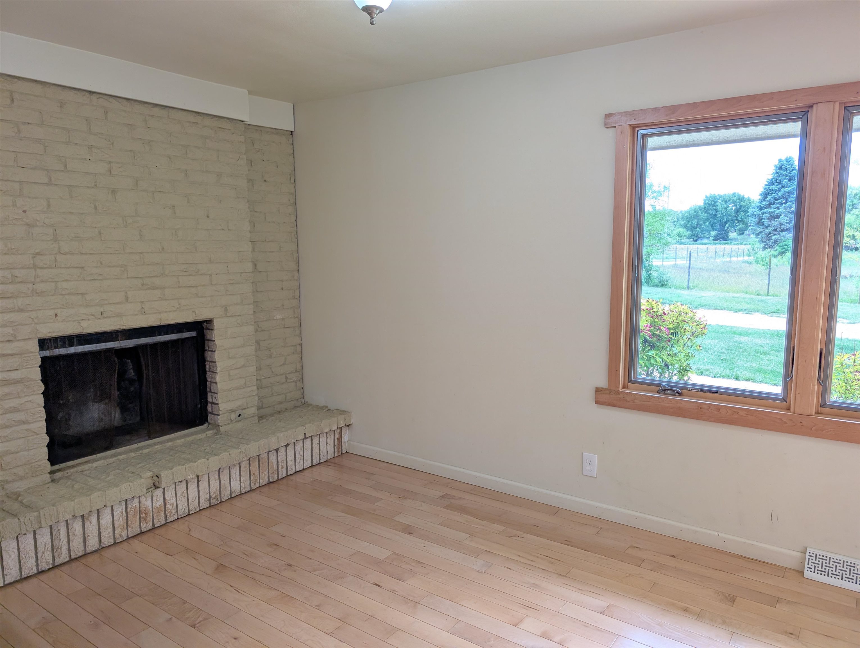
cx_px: 430
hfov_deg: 71.5
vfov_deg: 56.9
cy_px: 324
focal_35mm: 24
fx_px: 597
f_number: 1.68
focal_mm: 6.9
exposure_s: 1/40
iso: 18
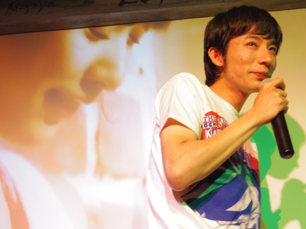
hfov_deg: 34.3
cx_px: 153
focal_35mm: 56
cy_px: 114
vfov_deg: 26.1
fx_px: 495
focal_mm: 10.1
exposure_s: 1/100
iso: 1600
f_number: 4
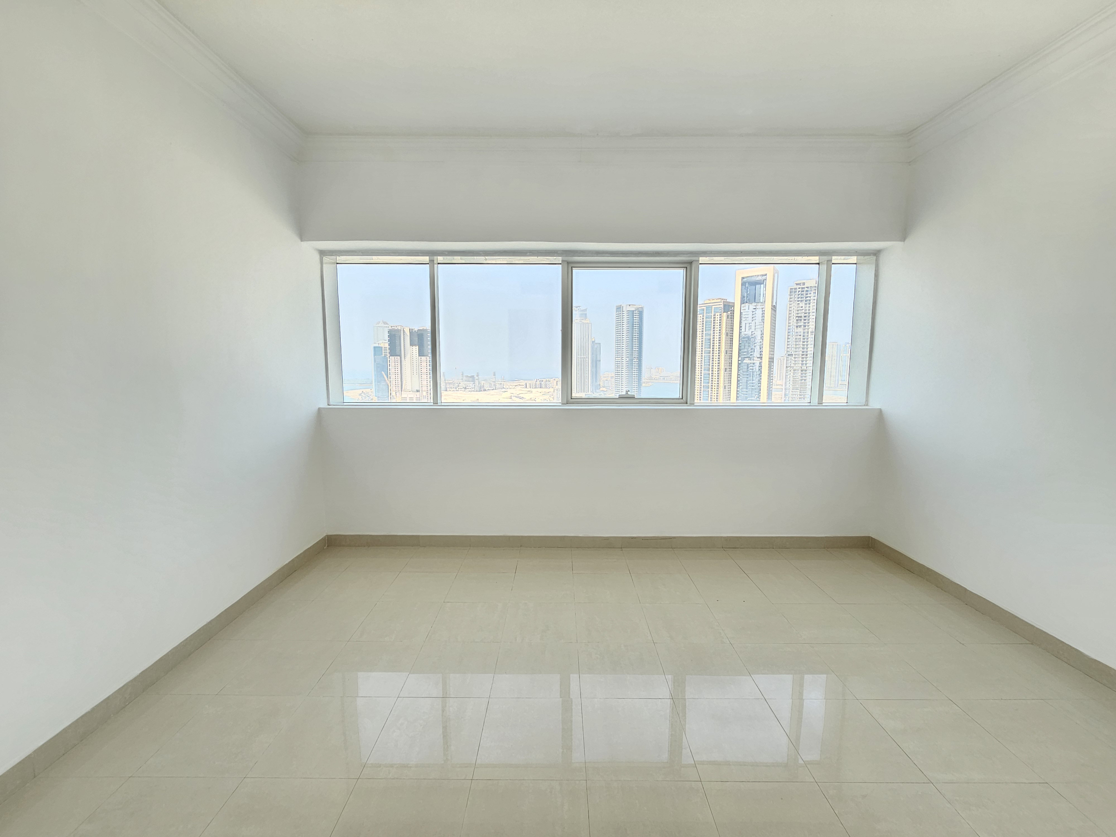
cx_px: 558
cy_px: 418
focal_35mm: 13
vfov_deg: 89.9
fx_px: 419
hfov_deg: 106.2
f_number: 2.2
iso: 80
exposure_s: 1/50
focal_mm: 2.2
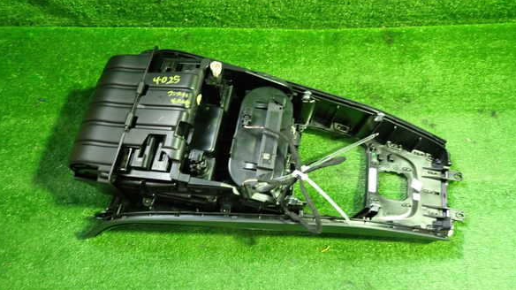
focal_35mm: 28
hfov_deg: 67.9
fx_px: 383
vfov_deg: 41.4
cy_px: 133
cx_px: 262
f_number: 2
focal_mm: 4.5
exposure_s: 1/30
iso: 400
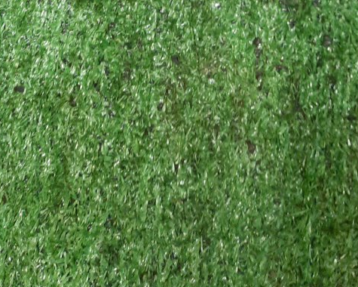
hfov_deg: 25.7
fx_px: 784
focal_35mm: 74
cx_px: 217
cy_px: -242
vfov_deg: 16.8
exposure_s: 1/33
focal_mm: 4.6
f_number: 2
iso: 325
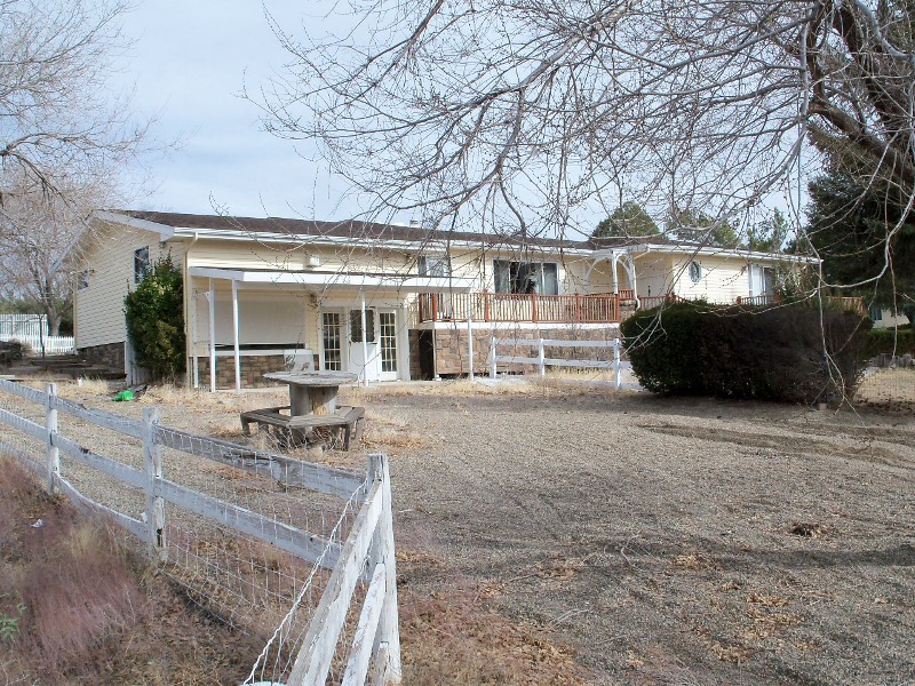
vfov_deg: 40.7
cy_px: 343
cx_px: 458
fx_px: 925
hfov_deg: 52.6
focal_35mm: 35
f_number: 5.5
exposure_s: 1/320
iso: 80
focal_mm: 6.3
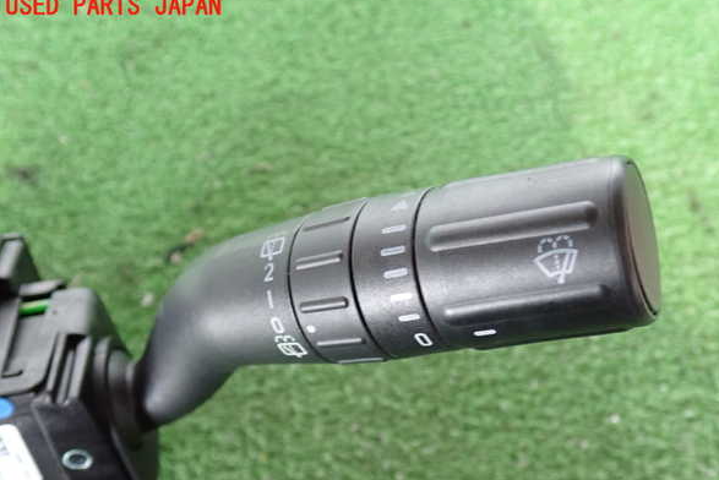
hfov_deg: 55.8
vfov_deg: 38.9
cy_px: 267
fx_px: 679
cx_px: 366
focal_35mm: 34
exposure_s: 1/30
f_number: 2.4
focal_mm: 5.79
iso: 800
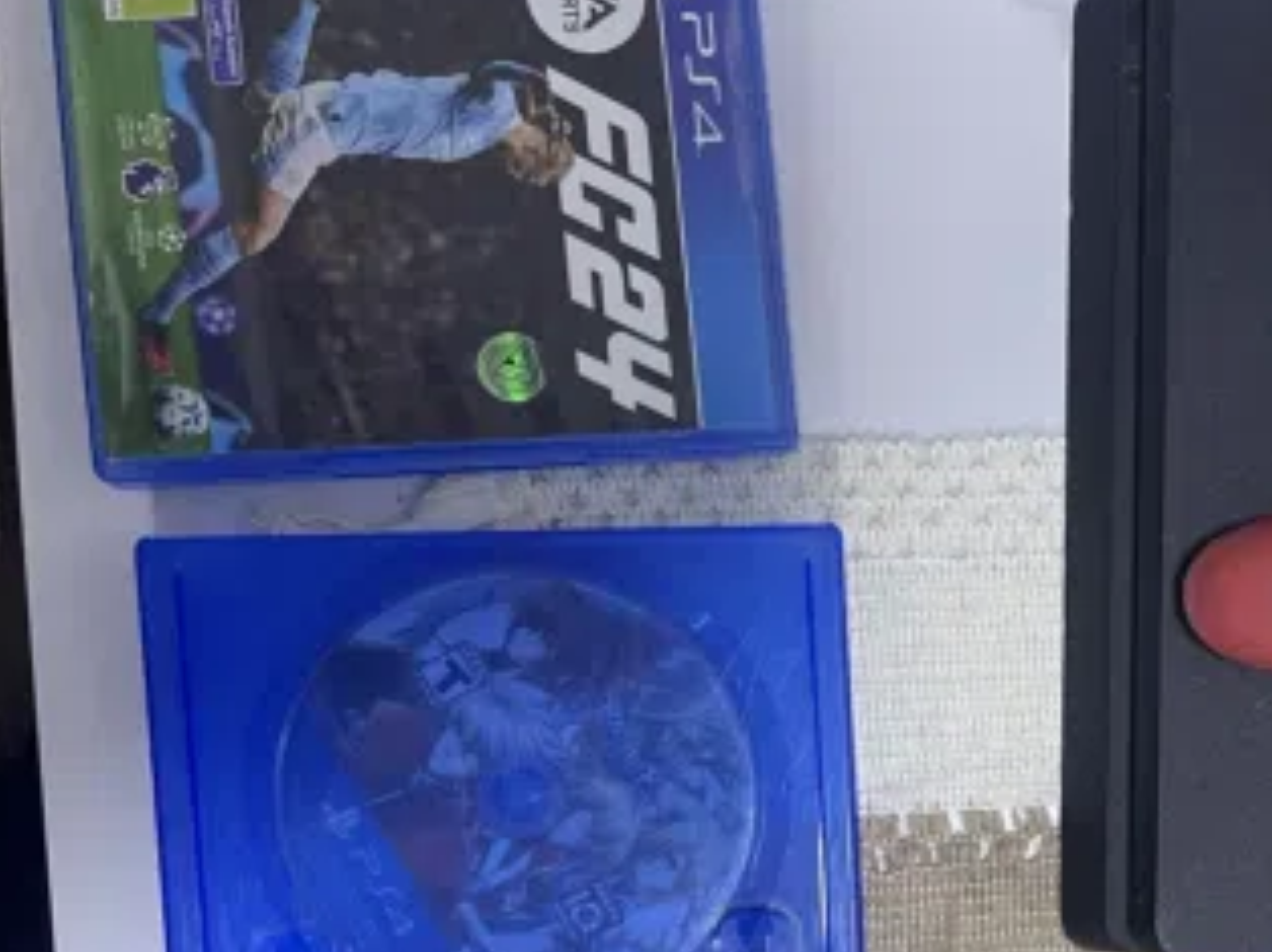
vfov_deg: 27.4
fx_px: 1873
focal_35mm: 51
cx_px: 1223
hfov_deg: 34.6
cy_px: 871
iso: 320
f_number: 1.6
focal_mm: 5.1
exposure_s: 1/50
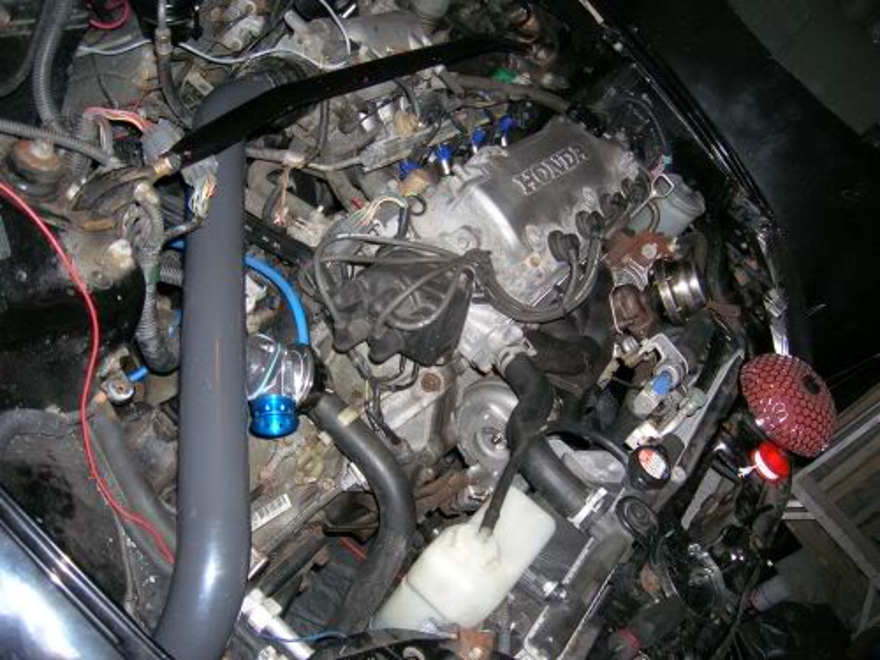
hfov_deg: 54.0
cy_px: 330
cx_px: 440
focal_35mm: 34
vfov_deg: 41.8
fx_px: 864
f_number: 2.9
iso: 60
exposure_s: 1/60.1
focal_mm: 5.7
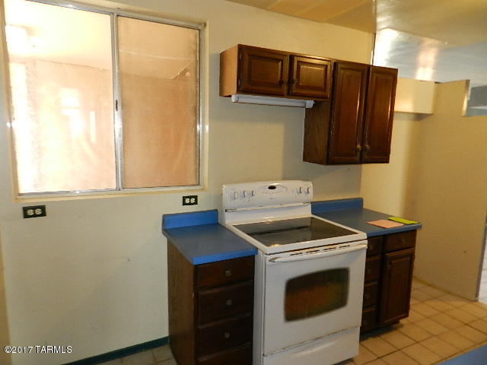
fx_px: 324
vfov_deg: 58.9
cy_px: 182
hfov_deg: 73.9
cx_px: 244
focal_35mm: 23
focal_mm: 4
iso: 400
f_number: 3.4
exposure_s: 1/25
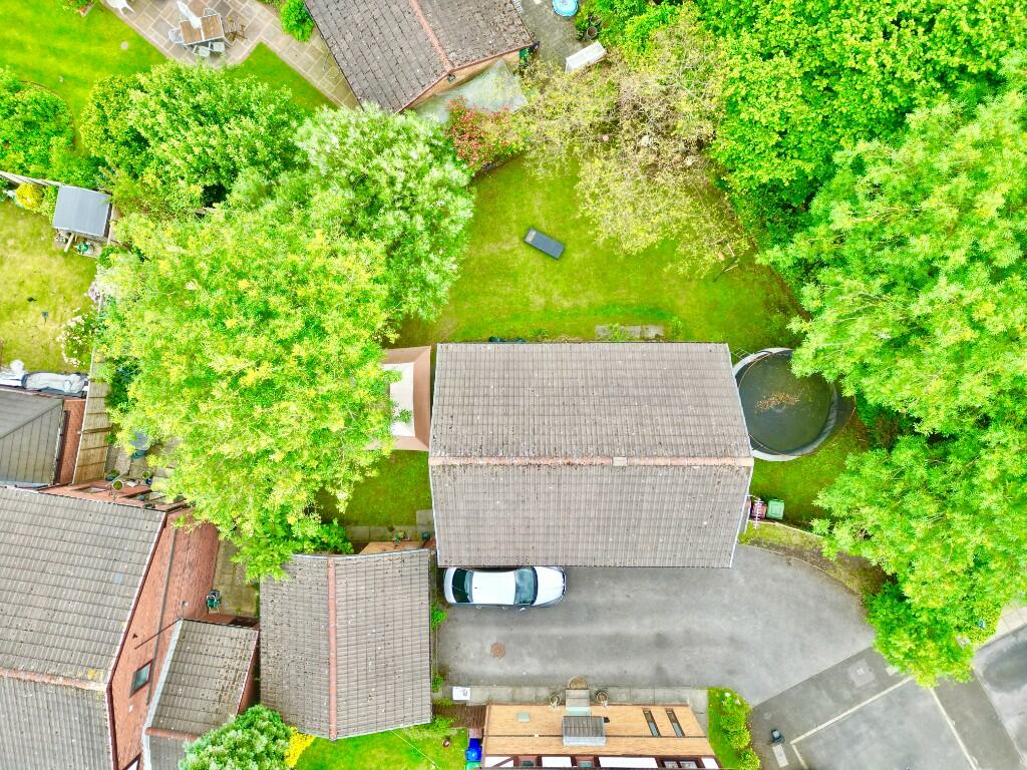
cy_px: 385
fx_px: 712
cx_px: 514
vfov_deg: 56.8
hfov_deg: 71.6
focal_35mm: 24
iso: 100
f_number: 1.7
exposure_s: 1/350
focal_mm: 6.72
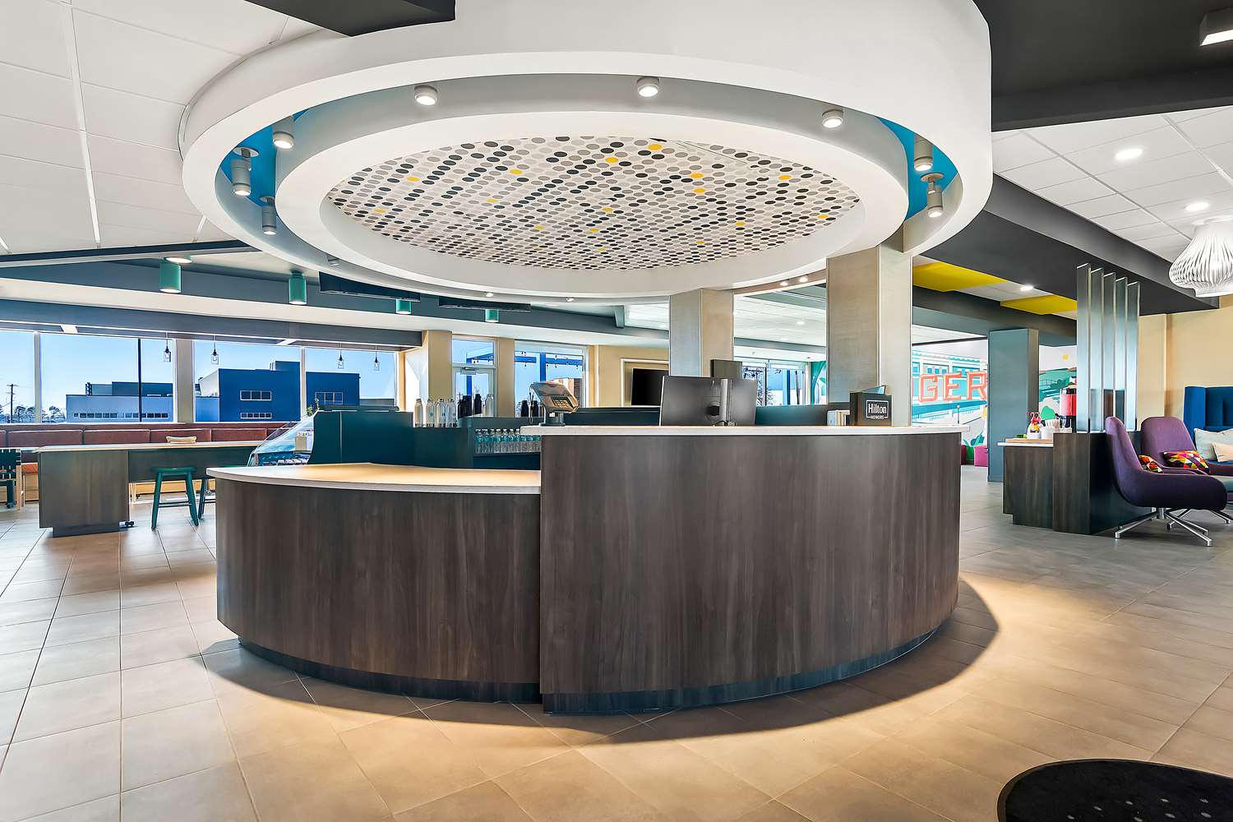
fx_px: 616
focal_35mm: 18
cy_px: 411
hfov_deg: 90.0
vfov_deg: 67.4
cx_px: 616
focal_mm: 12
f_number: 5
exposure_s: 1/8
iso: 200
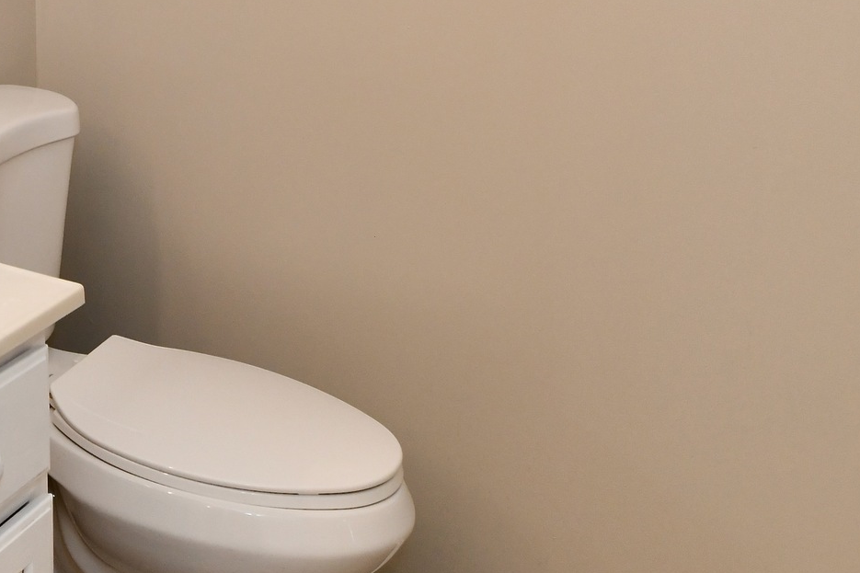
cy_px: -144
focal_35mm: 46
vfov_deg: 25.7
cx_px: -128
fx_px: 1099
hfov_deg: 35.3
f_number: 6.3
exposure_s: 1/160
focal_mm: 14
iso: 640
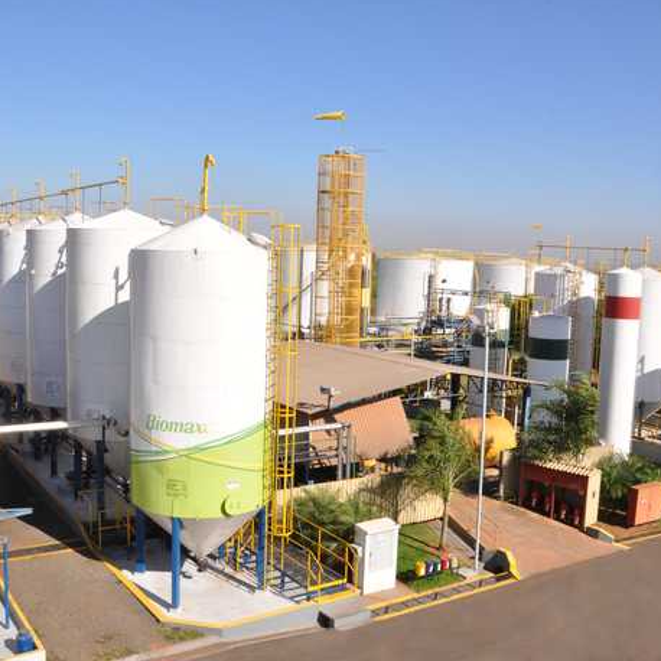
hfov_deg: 47.2
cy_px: 328
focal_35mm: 35
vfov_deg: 47.2
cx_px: 309
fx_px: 756
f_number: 22
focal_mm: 18
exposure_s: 1/200
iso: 500
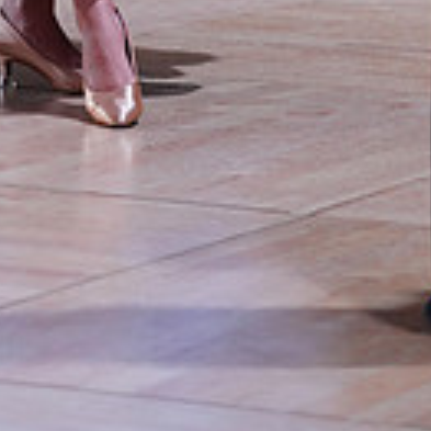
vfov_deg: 5.7
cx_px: 294
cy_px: -474
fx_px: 4240
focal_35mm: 301
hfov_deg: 5.8
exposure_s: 1/500
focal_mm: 80
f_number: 2.8
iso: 800
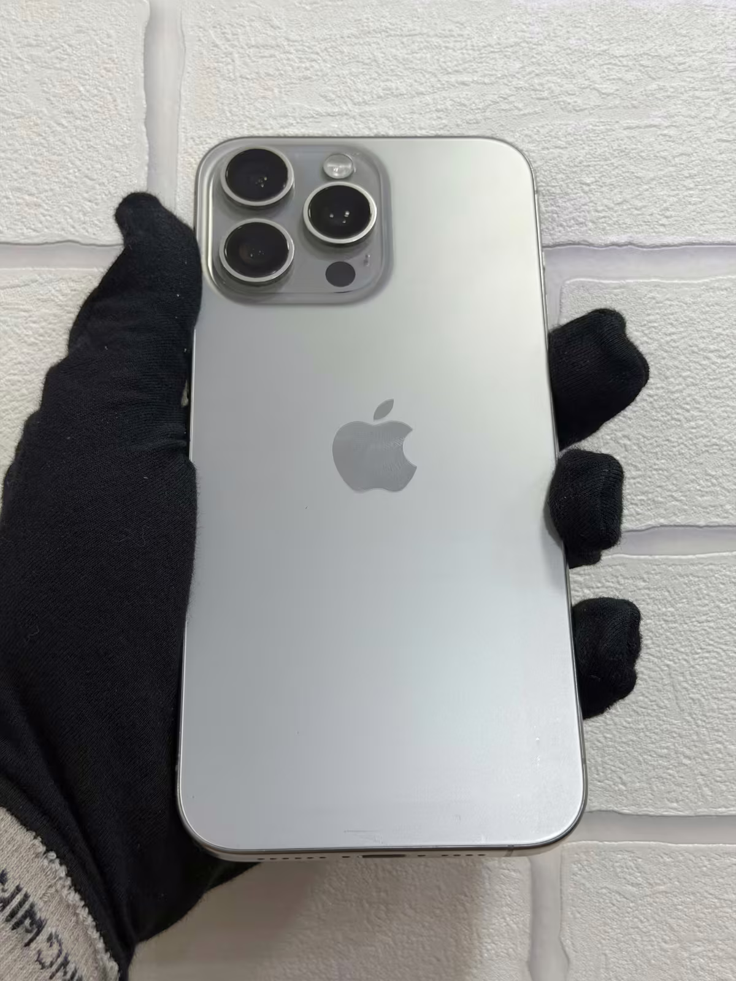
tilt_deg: +2.3
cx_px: 368
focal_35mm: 48
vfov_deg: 39.7
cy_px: 490
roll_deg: +0.4
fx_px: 1361
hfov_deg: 30.3
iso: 64
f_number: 1.78
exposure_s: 1/100
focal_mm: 6.76
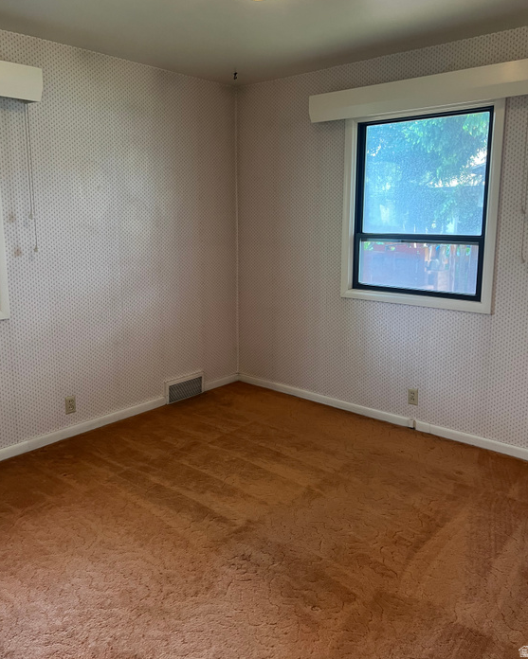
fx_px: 547
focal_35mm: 28
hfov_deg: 51.5
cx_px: 261
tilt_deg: -6.9
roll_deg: -0.2
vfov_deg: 62.1
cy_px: 296
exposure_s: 1/60
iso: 200
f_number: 1.5
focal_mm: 5.7
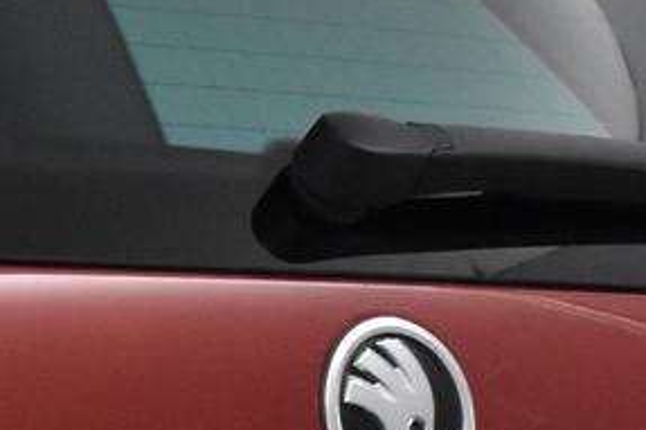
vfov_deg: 5.3
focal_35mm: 254
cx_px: -555
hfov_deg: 7.8
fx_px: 4555
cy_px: 977
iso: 3200
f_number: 6.3
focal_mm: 30
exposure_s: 1/160
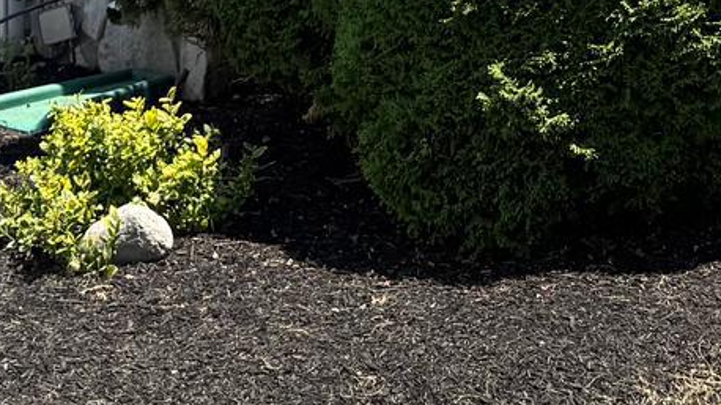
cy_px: -797
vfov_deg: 8.6
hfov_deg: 18.3
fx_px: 2236
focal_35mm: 117
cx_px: 258
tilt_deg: +10.6
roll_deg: +0.9
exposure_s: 1/3021
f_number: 1.78
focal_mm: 6.76
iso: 80
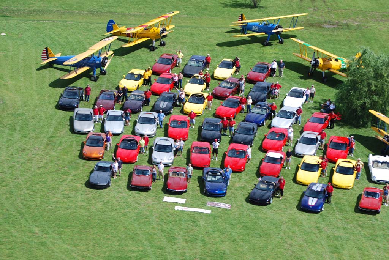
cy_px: 130
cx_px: 194
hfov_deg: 13.7
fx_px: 1622
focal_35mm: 150
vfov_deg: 9.2
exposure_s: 1/500
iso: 110
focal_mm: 100
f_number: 5.6
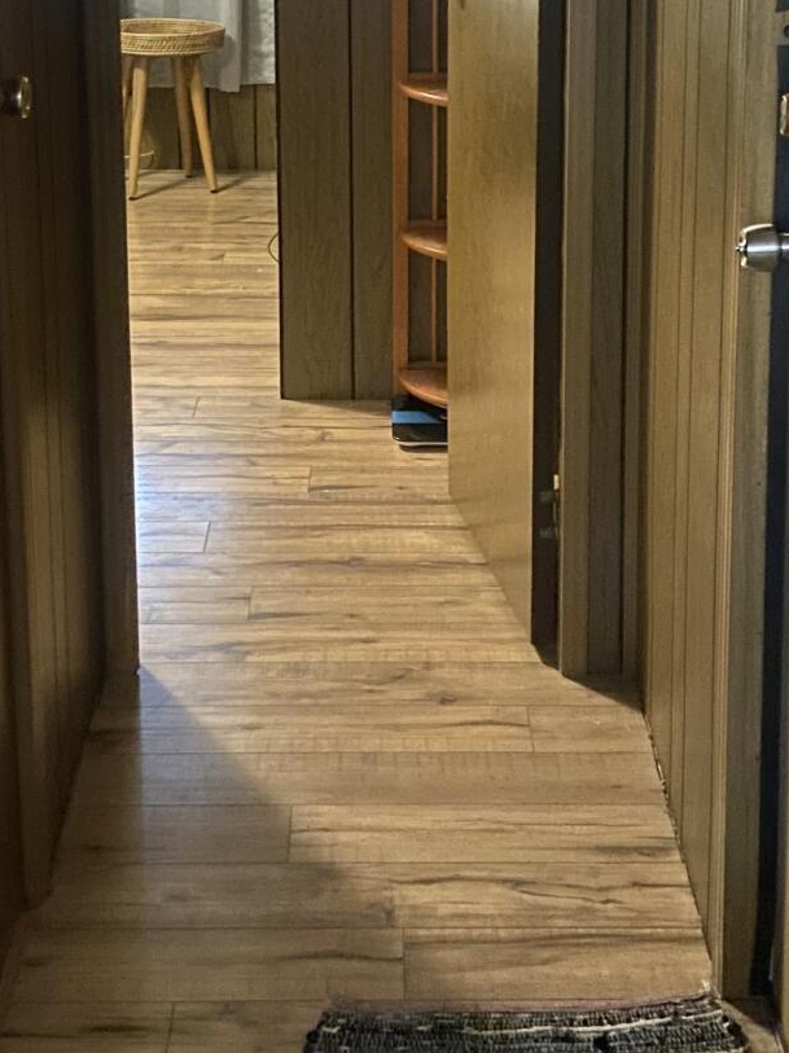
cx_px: 408
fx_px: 1947
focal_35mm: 64
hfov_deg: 22.9
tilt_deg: -12.4
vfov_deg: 29.5
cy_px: 184
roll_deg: -0.3
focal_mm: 4.25
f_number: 1.8
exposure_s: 1/15
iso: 800
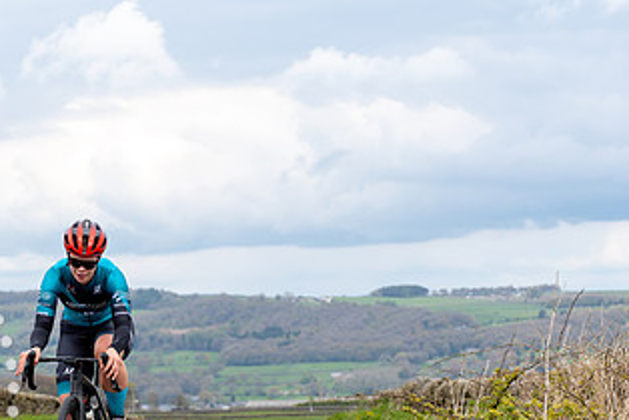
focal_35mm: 133
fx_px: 2326
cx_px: 142
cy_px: 289
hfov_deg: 15.3
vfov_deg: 10.3
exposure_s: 1/640
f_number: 4.5
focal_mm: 72
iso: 200
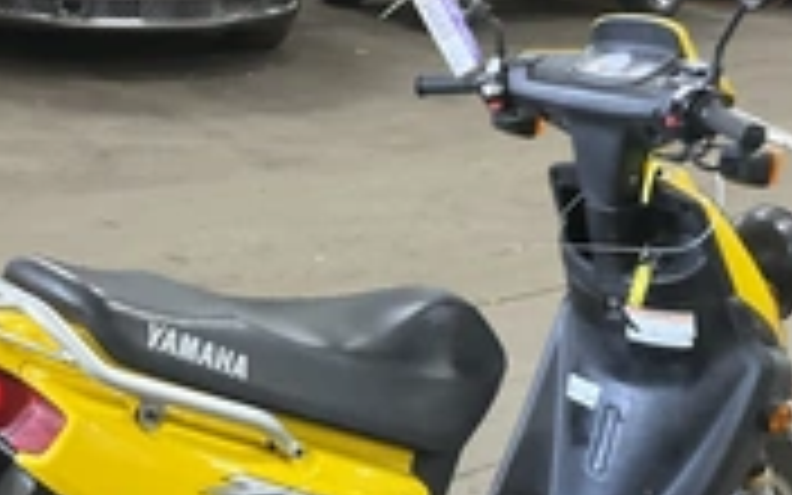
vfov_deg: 18.2
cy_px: 477
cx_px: 392
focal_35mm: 70
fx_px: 1511
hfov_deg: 29.4
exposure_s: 1/40
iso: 200
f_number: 1.8
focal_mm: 3
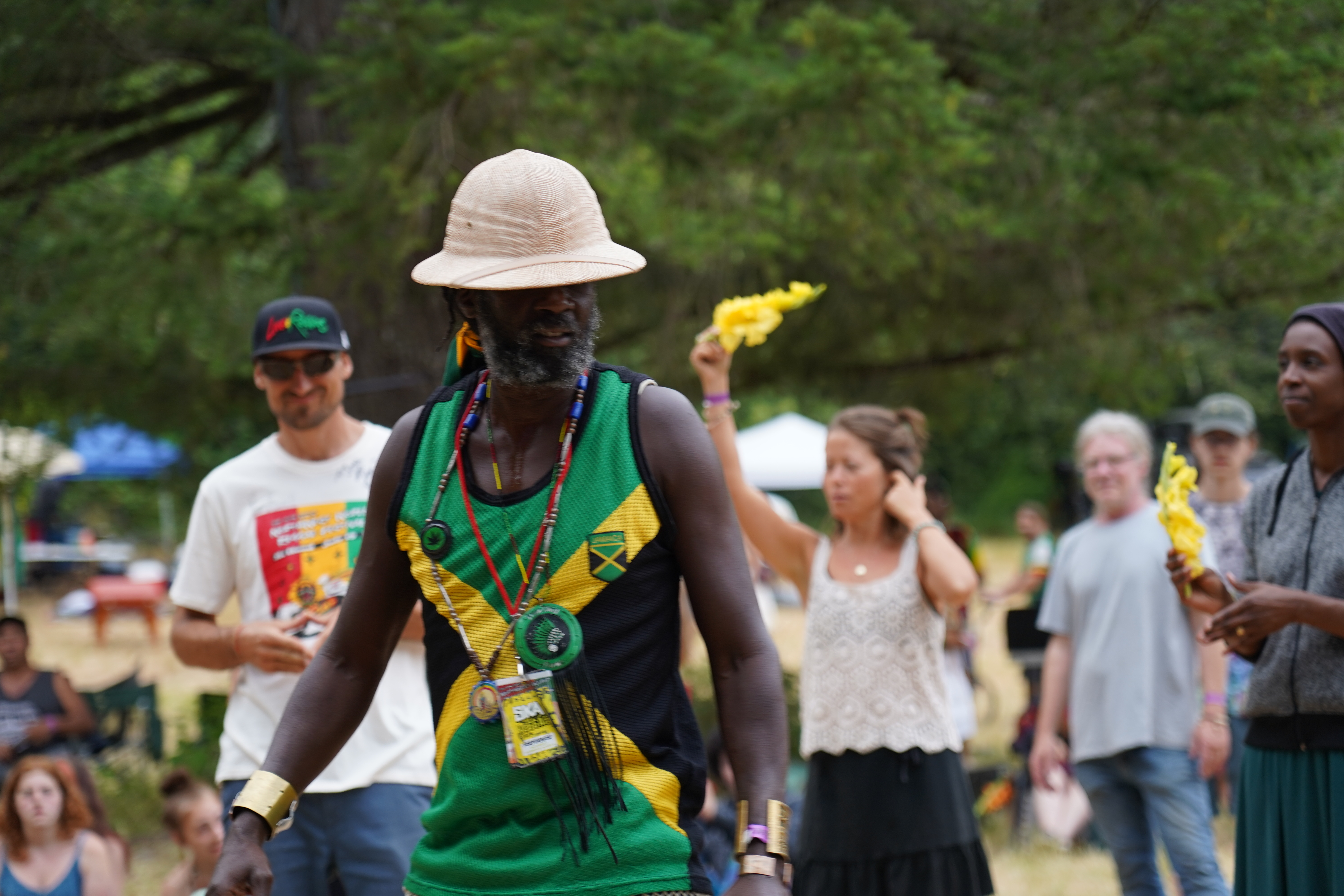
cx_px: 672
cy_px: 448
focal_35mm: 105
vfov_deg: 13.0
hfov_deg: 19.5
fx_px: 3920
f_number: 4
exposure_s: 1/160
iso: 250
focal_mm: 105
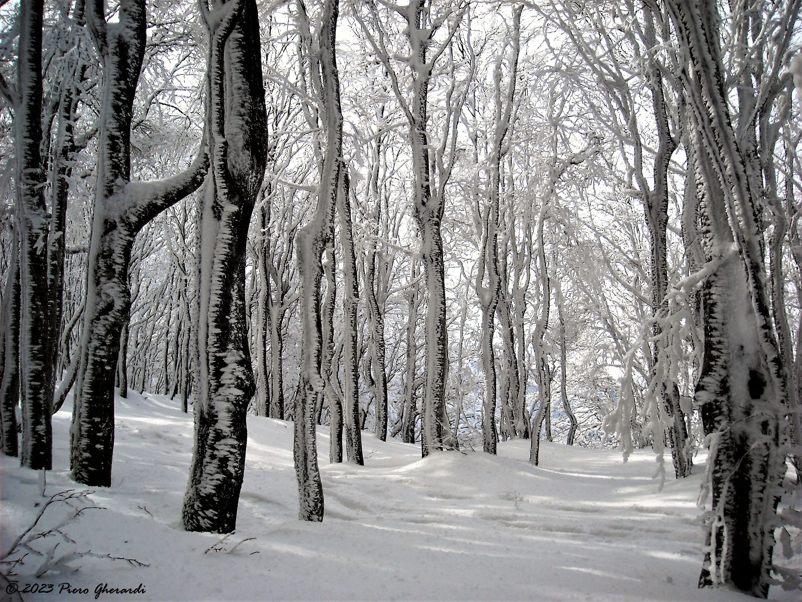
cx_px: 401
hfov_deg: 52.6
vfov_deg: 40.7
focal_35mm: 35
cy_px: 301
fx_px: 811
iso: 64
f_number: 5.6
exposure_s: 1/201
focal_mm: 5.7
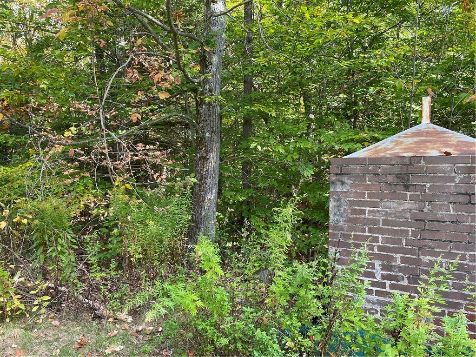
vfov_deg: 53.1
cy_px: 178
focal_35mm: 26
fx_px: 358
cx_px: 238
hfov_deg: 67.3
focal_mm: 4.2
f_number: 1.6
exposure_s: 1/121
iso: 32
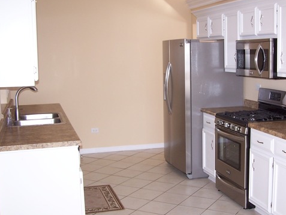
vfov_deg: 28.6
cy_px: 110
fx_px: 421
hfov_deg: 37.1
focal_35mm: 51
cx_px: 187
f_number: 2.8
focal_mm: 6.3
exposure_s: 1/60
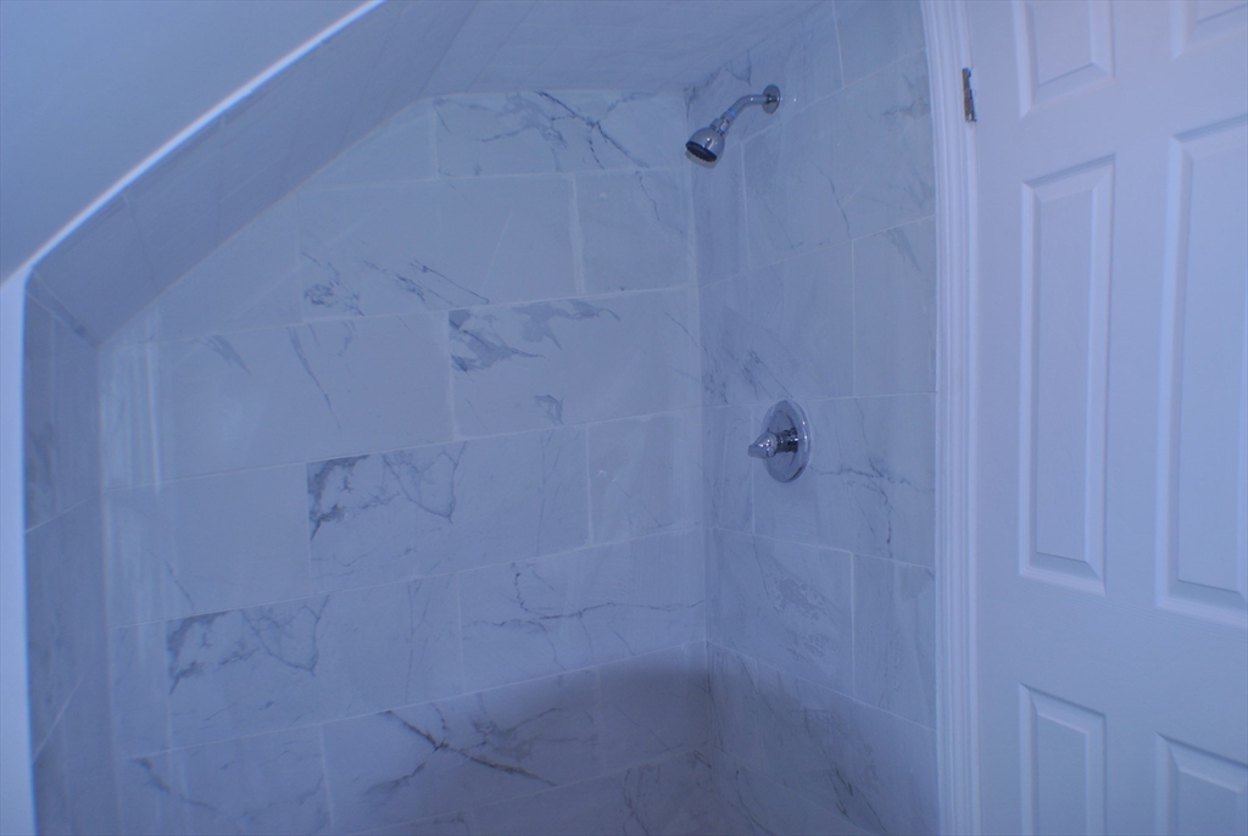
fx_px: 1250
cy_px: 418
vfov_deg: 37.0
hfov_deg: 53.1
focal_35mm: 36
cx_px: 624
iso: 100
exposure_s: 1/100
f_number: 4
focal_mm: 24
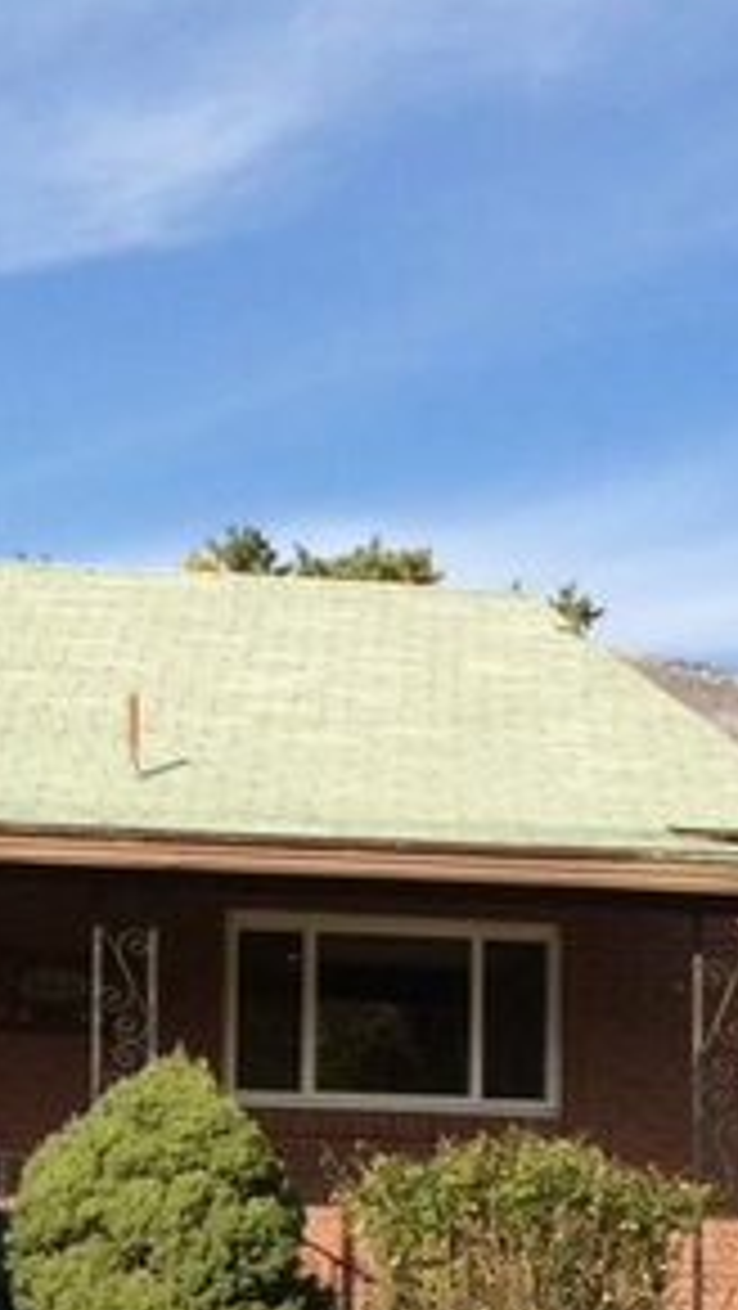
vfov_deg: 18.8
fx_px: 3856
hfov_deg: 10.6
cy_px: 1310
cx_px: -324
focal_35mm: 111
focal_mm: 4.15
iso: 32
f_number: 2.2
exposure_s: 1/1580
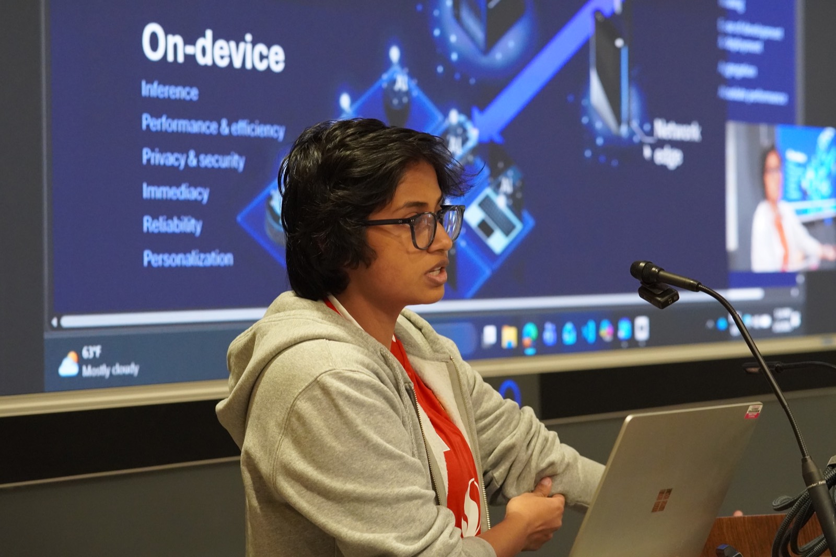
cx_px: 418
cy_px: 278
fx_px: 2612
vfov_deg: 12.2
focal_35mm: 112
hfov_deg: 18.2
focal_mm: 75
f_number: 4
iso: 4000
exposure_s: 1/160
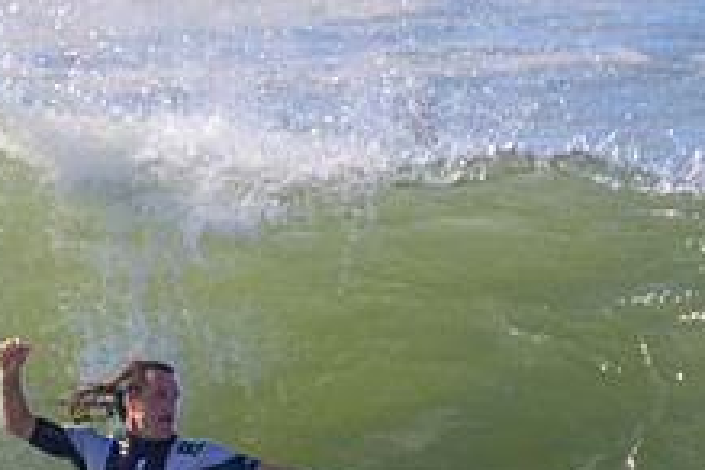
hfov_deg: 0.7
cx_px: 185
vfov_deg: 0.5
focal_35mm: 2860
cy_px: 460
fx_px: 56004
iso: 900
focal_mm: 800
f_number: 11
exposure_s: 1/2000
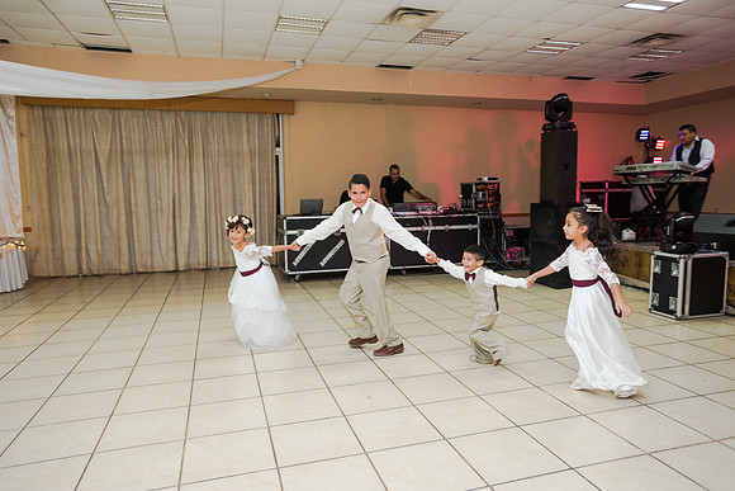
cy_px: 246
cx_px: 368
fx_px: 490
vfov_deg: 53.2
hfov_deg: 73.7
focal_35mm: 24
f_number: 2.8
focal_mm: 24
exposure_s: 1/125
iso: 1600
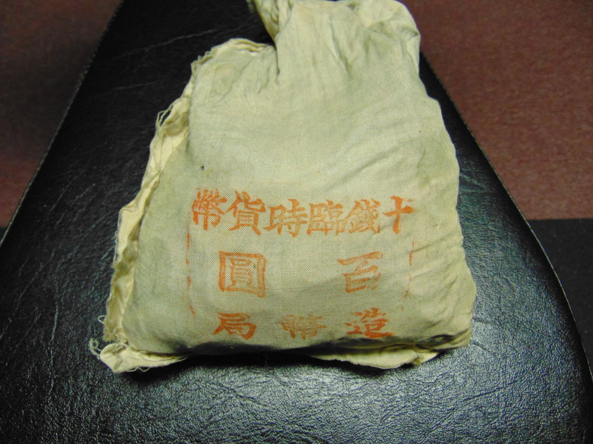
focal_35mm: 25
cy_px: 222
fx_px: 428
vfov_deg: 54.9
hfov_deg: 69.4
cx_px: 296
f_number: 3
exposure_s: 1/30
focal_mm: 4.5
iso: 320
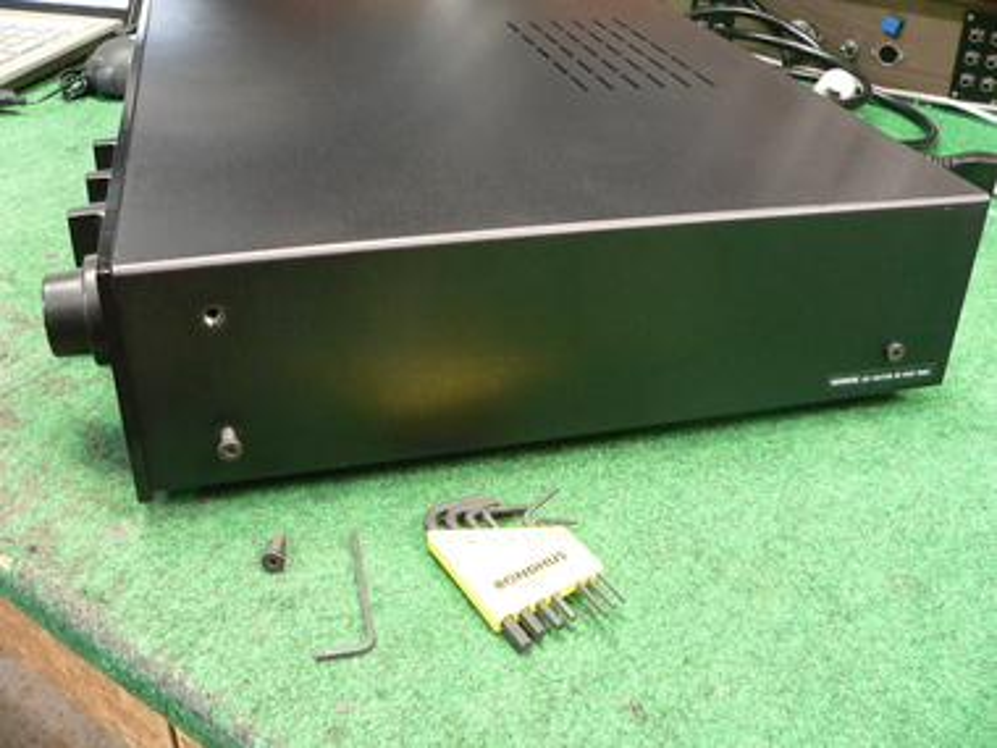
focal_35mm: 36
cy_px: 374
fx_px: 1037
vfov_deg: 39.7
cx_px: 498
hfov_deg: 51.4
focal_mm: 6
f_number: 2.8
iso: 200
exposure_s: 1/5
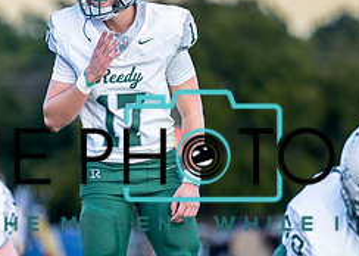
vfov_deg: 2.6
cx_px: 144
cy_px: 118
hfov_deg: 3.6
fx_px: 5676
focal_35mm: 557
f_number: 2.8
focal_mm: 194
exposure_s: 1/1250
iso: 500
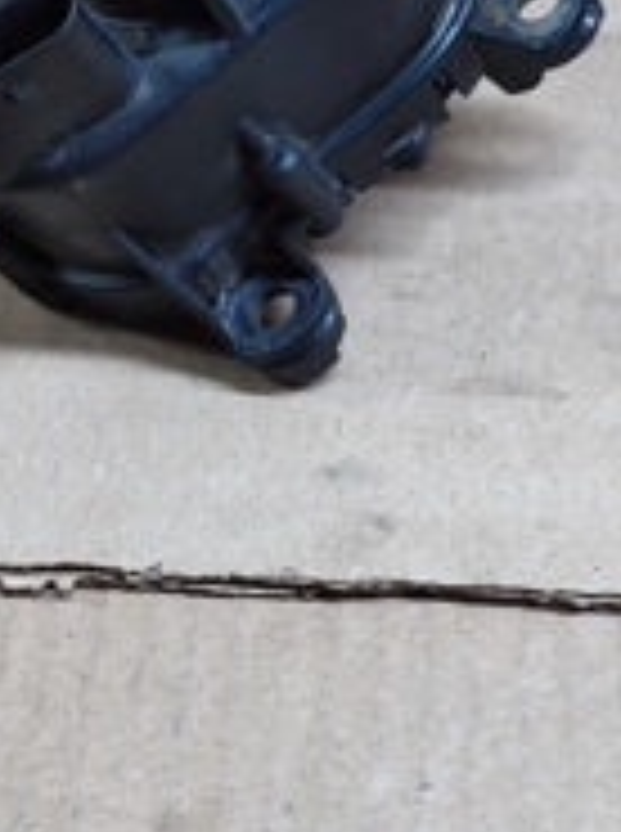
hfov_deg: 22.4
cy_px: 279
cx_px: 180
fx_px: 1560
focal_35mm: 65
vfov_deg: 29.7
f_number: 1.9
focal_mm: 6.04
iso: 290
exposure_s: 1/33
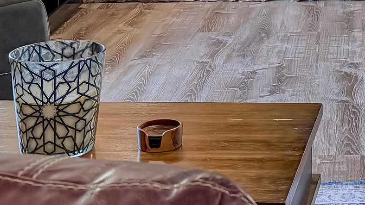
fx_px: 987
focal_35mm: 102
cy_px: -112
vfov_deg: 11.3
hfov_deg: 20.3
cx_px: 366
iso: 125
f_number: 1.78
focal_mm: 6.76
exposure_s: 1/123
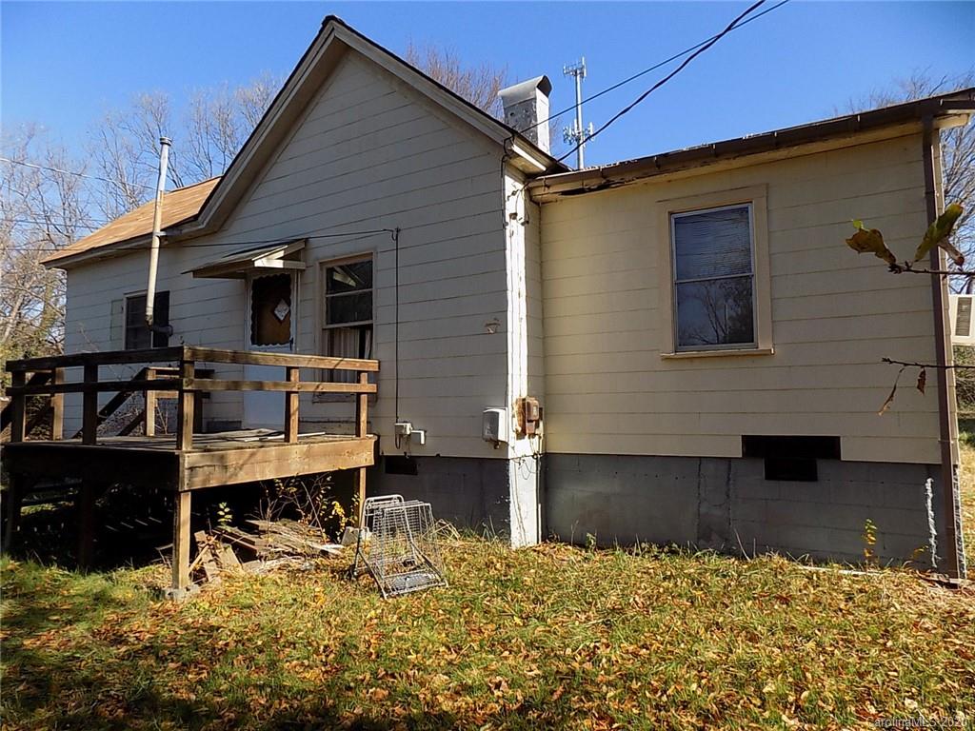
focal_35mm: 23
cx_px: 488
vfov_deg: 58.9
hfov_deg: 73.9
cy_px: 366
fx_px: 648
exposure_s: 1/640
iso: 80
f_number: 3.1
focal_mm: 4
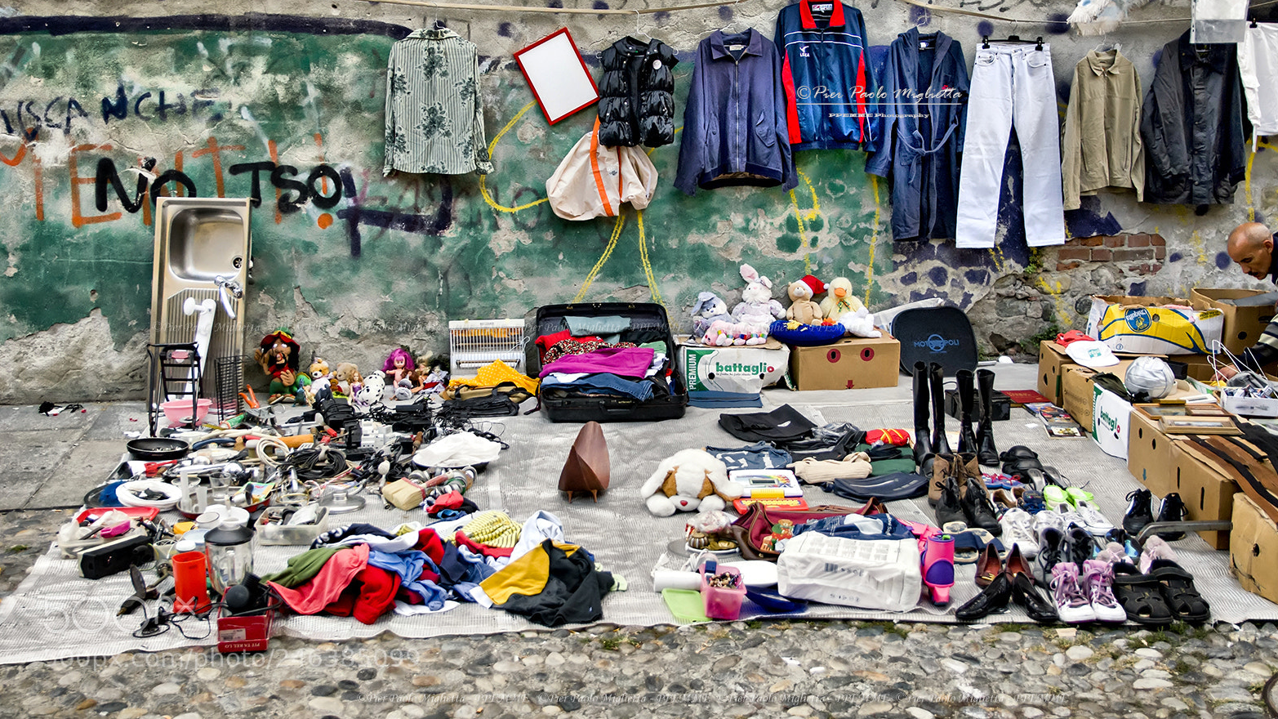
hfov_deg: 44.1
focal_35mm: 47
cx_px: 646
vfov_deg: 25.6
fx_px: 1577
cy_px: 288
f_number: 3.5
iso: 1250
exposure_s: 1/1600
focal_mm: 29
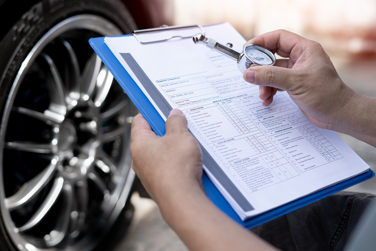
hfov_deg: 39.6
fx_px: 522
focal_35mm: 50
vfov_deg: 27.0
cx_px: 188
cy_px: 126
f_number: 2.8
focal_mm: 50
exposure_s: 1/500
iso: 100
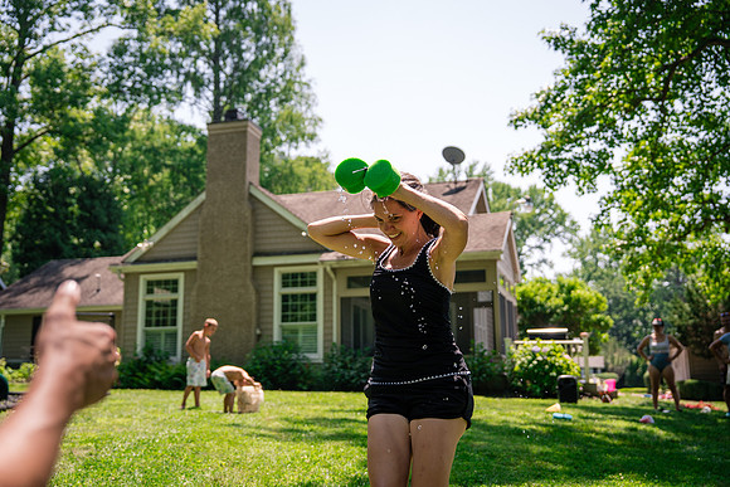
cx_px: 365
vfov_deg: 34.2
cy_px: 244
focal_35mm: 39
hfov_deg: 49.5
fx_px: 791
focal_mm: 39
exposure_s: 1/2000
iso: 250
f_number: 2.8
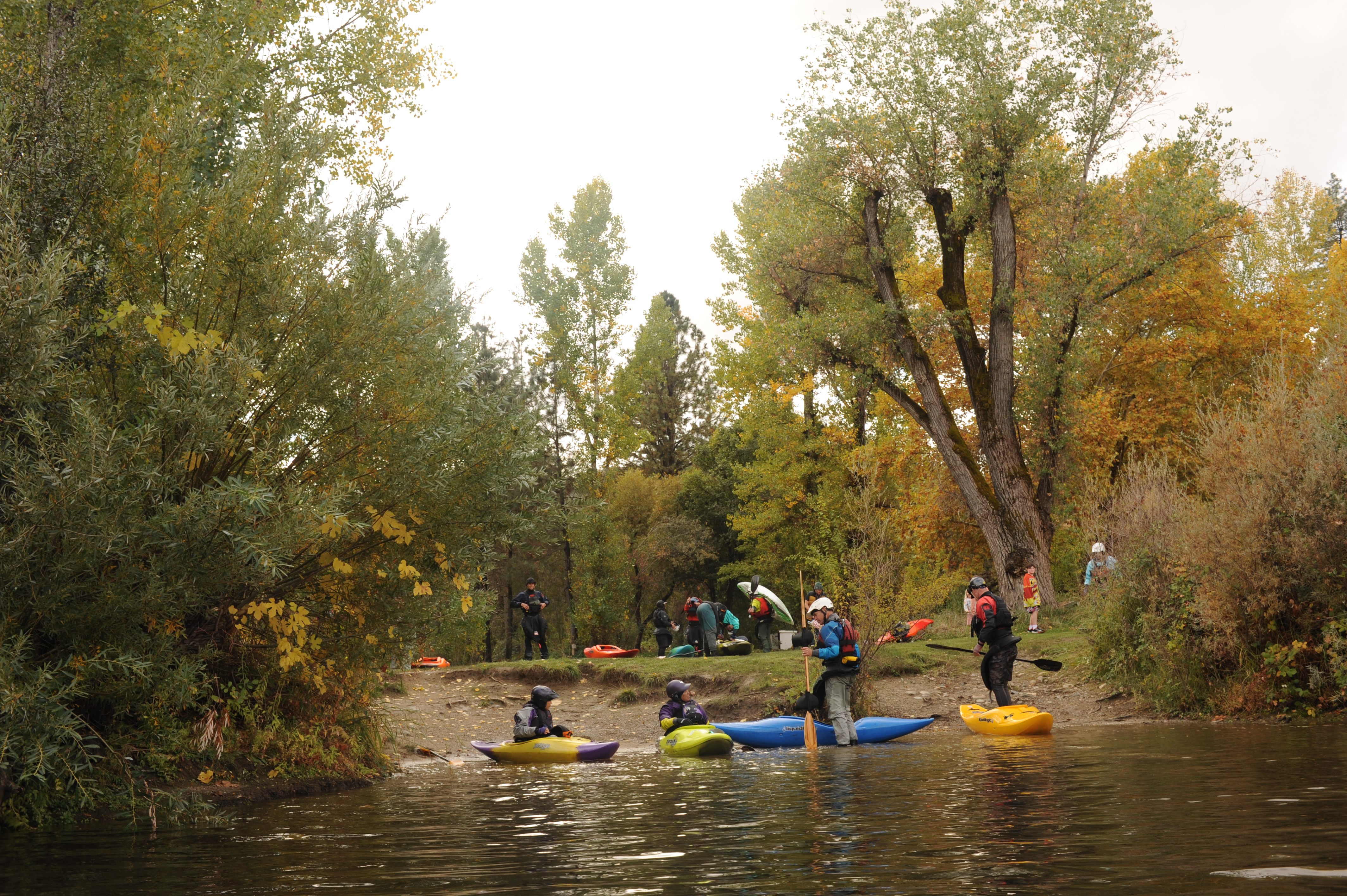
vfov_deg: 37.8
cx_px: 674
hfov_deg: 54.5
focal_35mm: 35
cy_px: 448
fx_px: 1309
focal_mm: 35
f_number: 9
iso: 500
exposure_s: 1/250
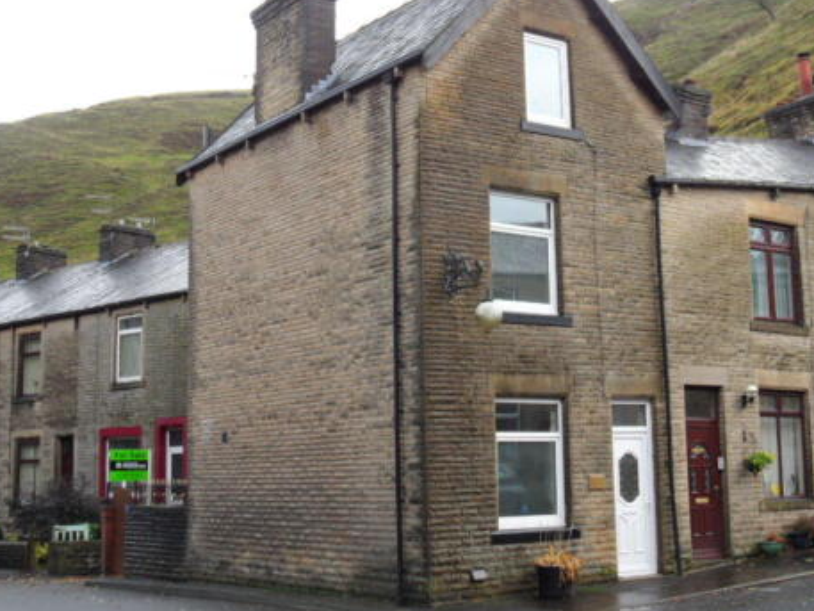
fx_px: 1200
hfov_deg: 37.4
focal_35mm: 51
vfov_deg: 28.5
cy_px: 250
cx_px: 469
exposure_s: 1/125
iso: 80
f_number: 3.6
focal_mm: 6.5
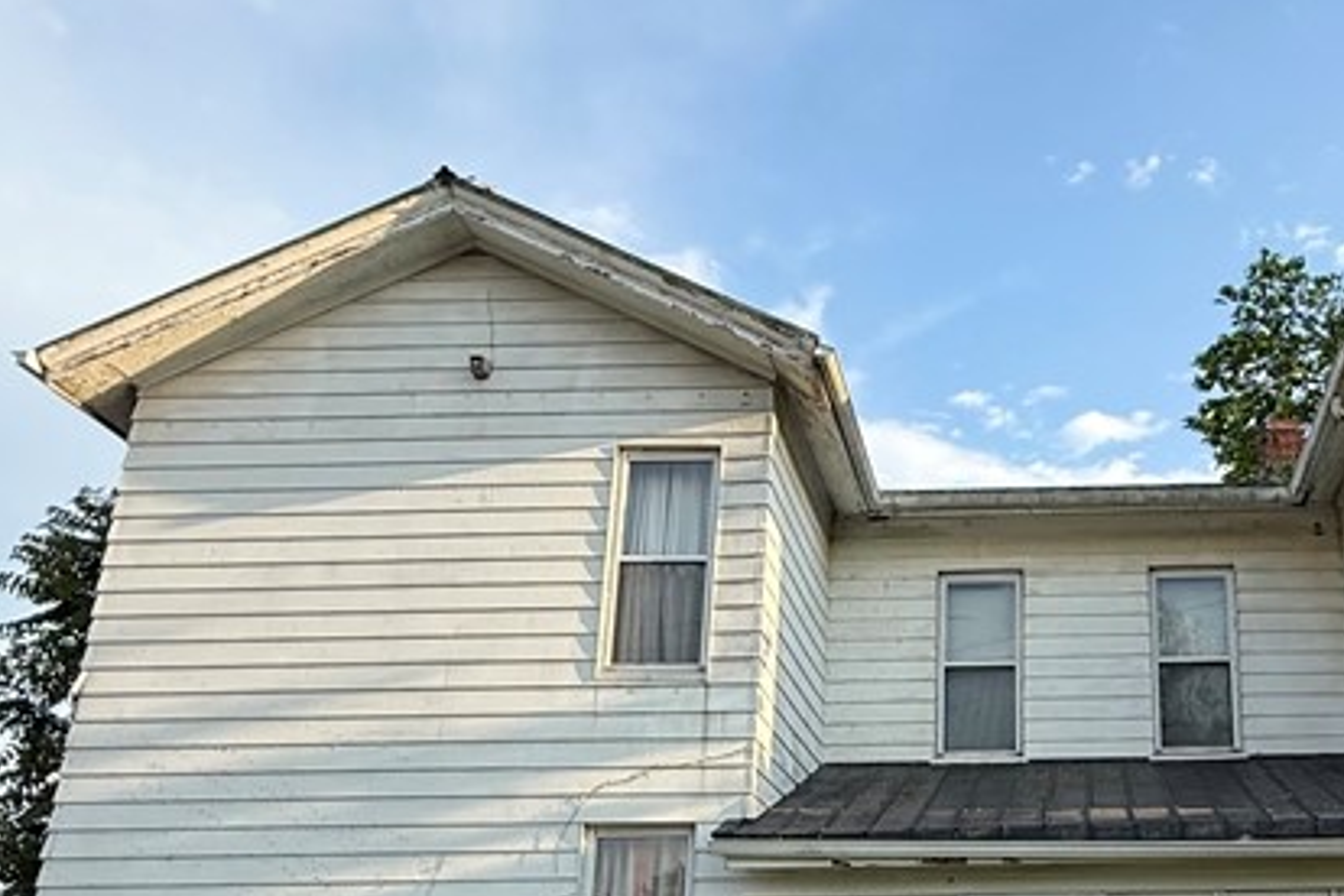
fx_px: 1344
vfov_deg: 35.3
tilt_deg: +15.6
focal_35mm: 36
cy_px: 753
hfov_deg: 50.2
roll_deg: -0.4
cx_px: 1058
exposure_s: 1/574
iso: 50
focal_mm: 2.22
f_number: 2.2
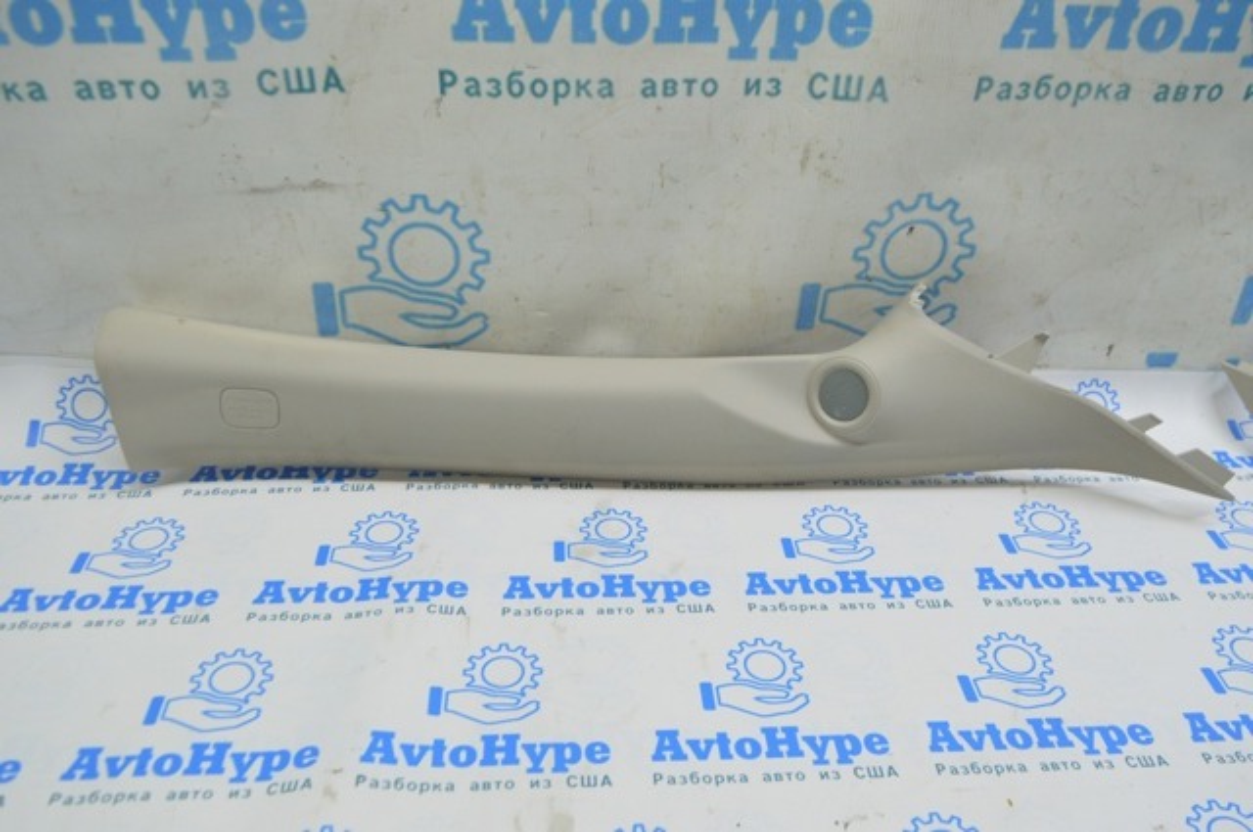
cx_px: 626
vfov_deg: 41.6
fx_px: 1095
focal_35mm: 32
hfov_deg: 59.6
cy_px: 416
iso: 400
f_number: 5.6
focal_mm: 21
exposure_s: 1/25
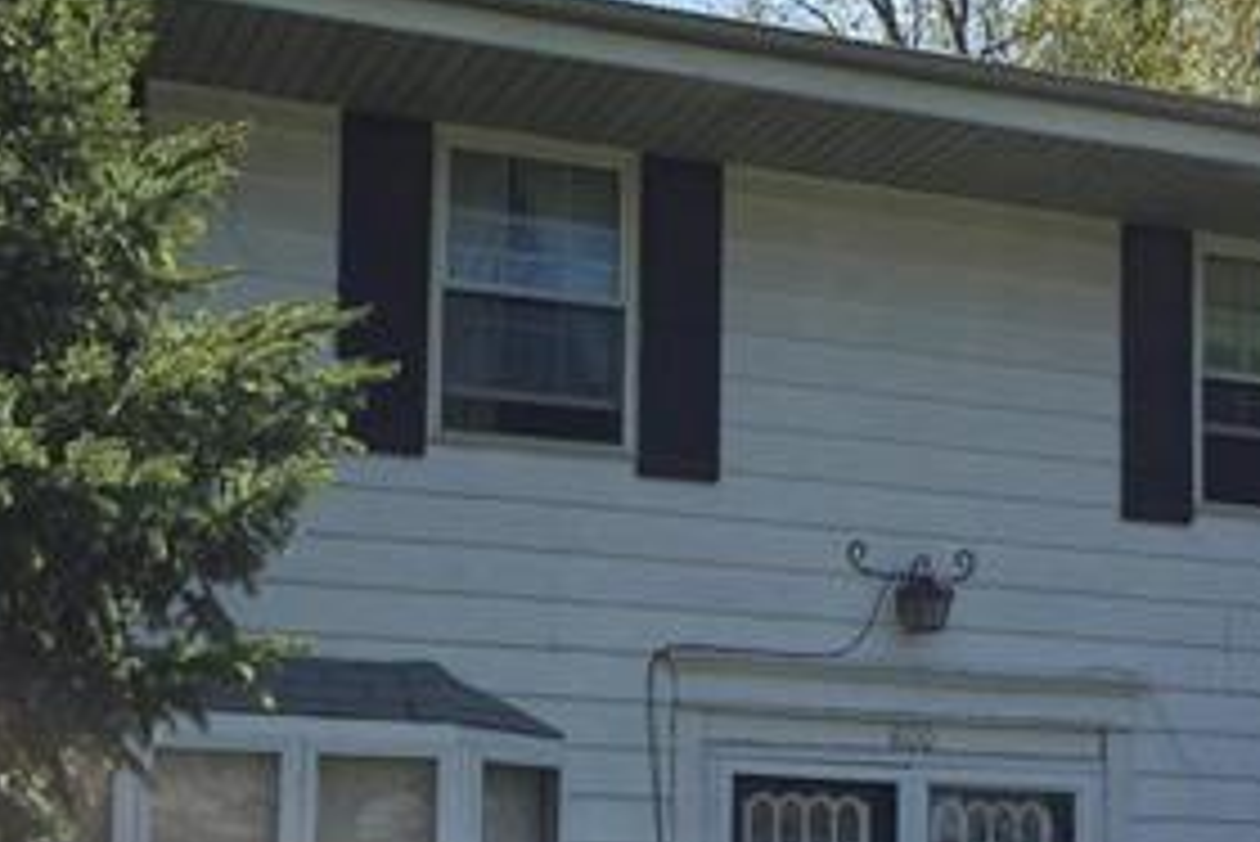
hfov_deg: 29.2
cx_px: 752
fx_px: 2416
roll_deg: -2.4
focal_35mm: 69
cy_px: 770
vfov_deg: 19.4
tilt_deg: +2.9
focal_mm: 4.15
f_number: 2.2
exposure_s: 1/989
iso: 32
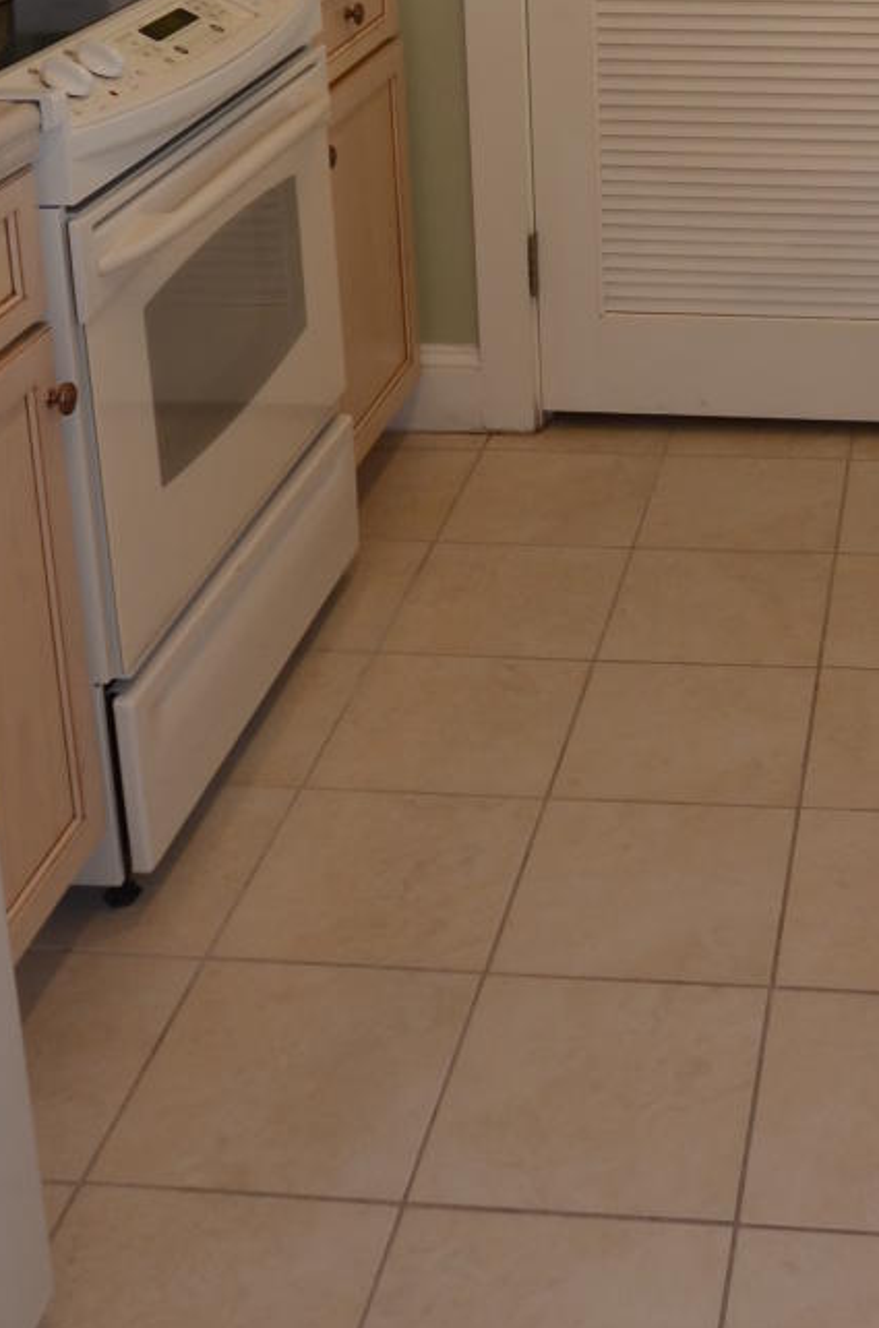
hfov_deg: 24.1
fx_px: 1979
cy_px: 62
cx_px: 846
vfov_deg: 34.4
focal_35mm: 54
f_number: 4.5
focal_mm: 11.5
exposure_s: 1/60
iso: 200
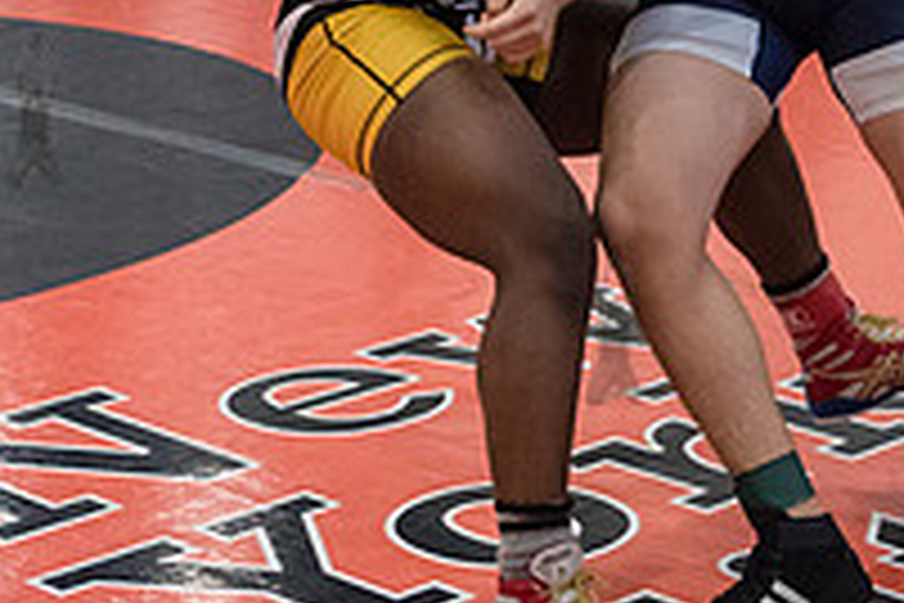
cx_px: 612
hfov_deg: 16.1
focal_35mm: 127
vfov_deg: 10.6
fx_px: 3189
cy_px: -110
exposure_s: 1/500
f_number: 3.2
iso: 8000
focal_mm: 44
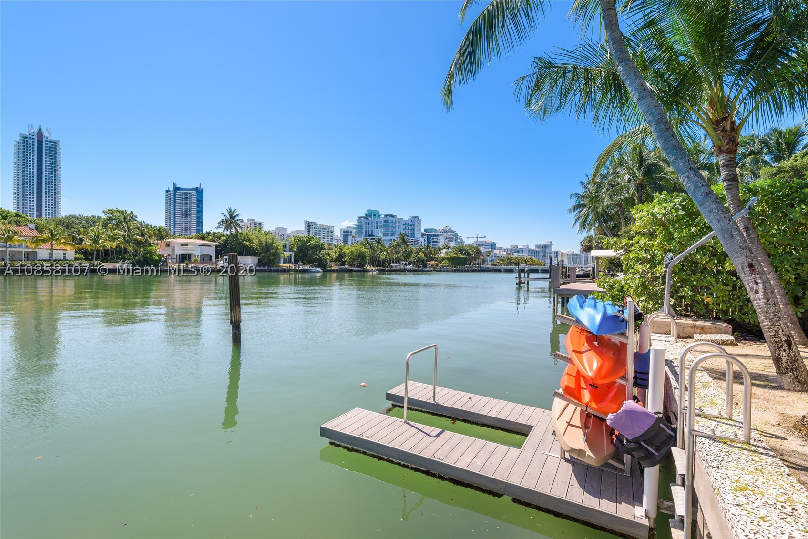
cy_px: 270
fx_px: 382
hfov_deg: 93.3
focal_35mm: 17
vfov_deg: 70.5
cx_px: 404
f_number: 8
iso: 250
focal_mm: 17
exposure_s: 1/640
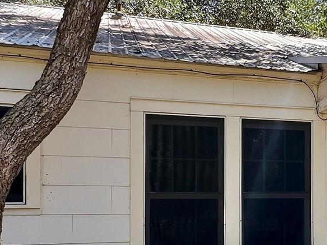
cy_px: 200
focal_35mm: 47
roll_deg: +0.1
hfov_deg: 38.7
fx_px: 444
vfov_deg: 30.1
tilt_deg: +0.7
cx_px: 266
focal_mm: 1.6
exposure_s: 1/228
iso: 32
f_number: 1.8
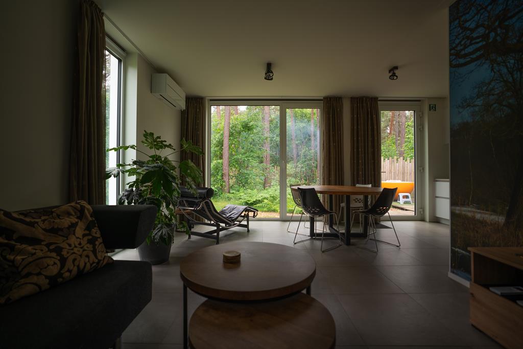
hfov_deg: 96.7
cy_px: 174
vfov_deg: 73.8
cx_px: 262
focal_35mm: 16
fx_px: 232
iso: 160
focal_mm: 16
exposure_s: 1/60
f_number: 2.8
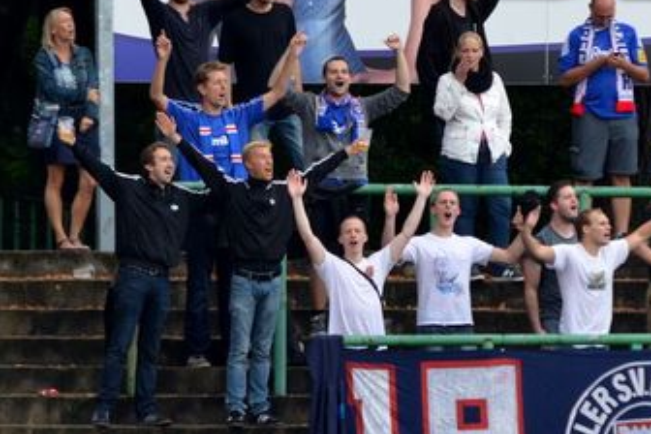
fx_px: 9204
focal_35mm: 509
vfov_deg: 2.7
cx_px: 548
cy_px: 275
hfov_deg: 4.0
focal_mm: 200
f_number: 4
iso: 400
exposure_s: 1/1000
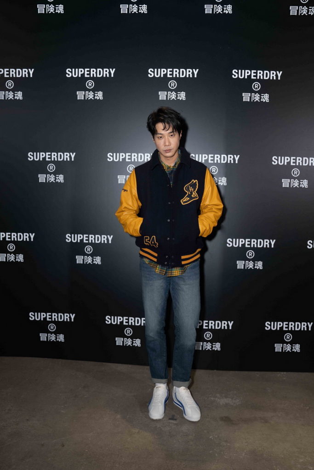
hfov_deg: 43.6
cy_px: 235
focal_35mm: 30
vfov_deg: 61.9
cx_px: 157
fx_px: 392
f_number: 5
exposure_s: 1/160
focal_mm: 30
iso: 200
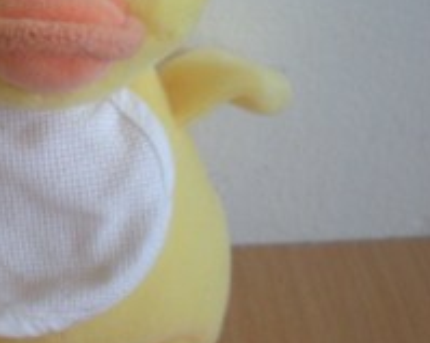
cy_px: 170
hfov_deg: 19.4
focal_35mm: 97
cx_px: 32
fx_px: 1234
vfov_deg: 15.9
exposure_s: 1/25.4
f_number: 3.1
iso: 200
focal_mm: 6.3
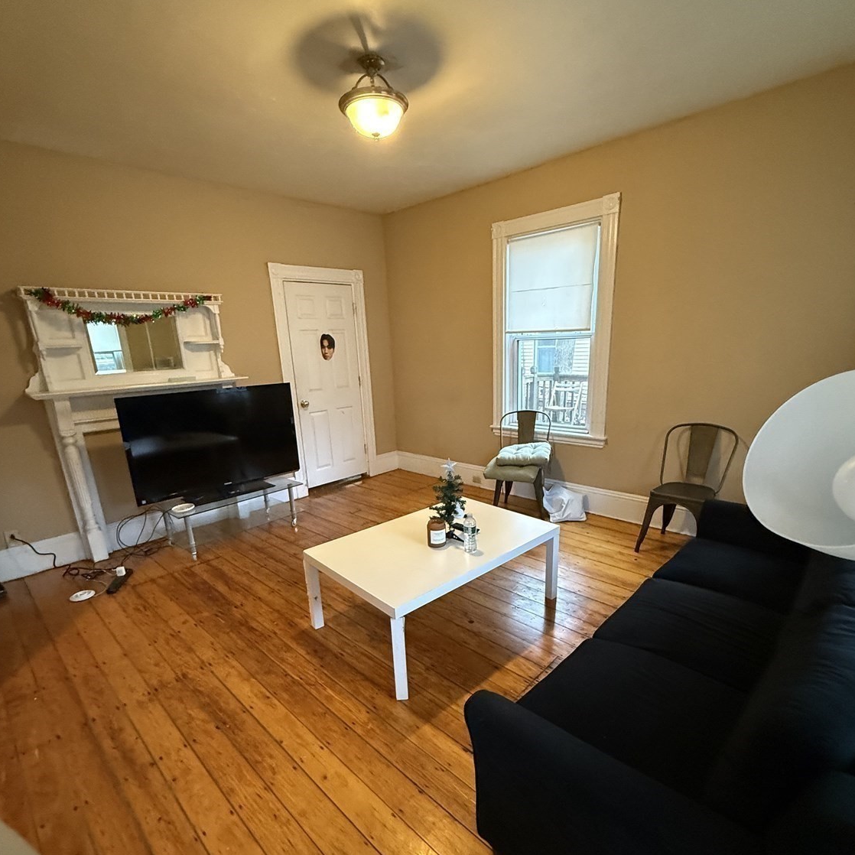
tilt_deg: -16.3
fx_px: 475
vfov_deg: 83.5
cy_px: 483
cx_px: 431
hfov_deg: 84.0
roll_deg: +2.2
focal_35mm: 17
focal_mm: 2.22
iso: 800
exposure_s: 1/60
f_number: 2.2
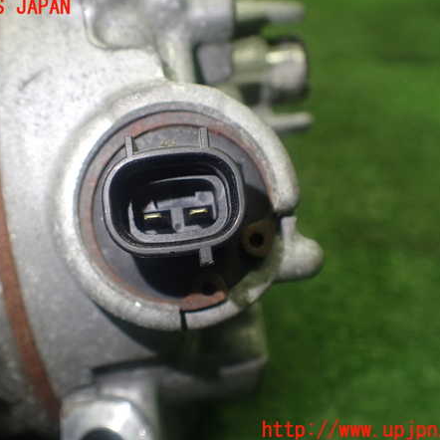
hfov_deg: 45.9
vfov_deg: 46.0
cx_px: 188
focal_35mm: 36
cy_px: 219
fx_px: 518
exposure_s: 1/125
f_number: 2.3
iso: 320
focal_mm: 5.4
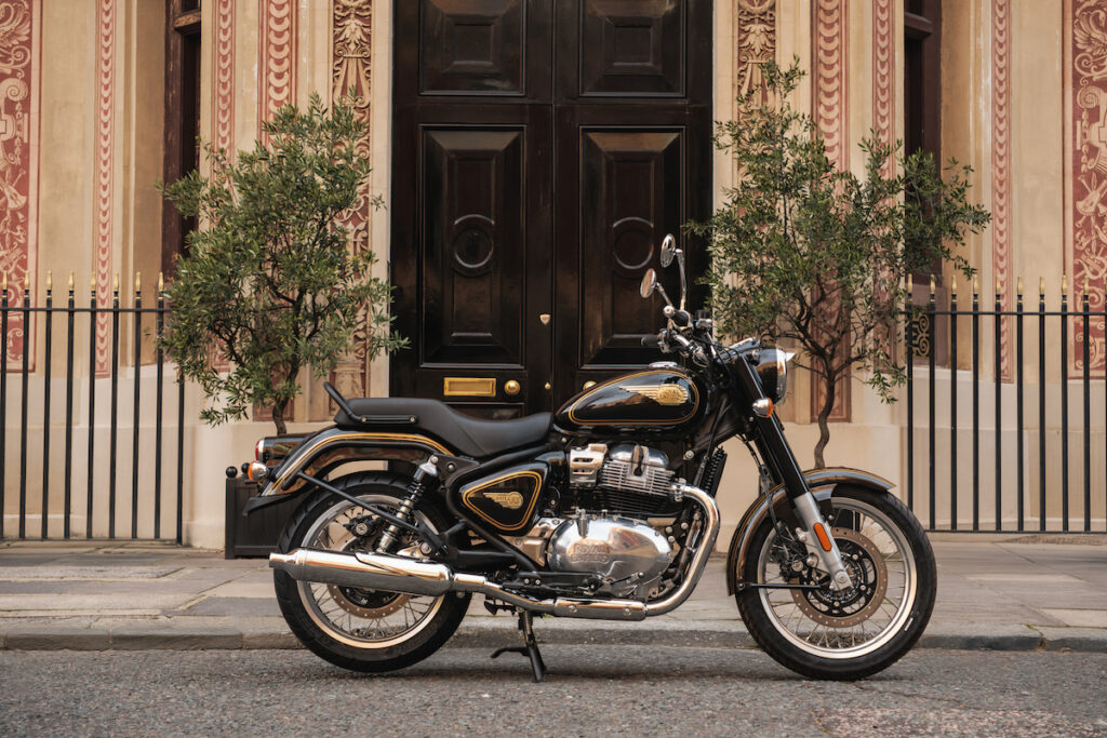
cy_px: 369
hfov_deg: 35.0
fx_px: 1753
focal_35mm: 57
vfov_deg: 23.8
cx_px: 554
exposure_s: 1/250
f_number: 3.6
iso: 250
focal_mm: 37.8
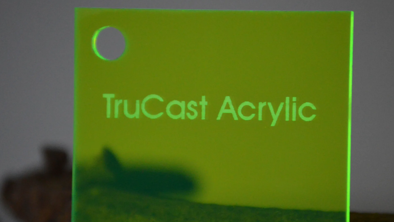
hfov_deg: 6.0
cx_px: 230
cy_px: 146
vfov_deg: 3.4
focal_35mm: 361
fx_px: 3768
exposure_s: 1/500
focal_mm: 175
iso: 2200
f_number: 5.3
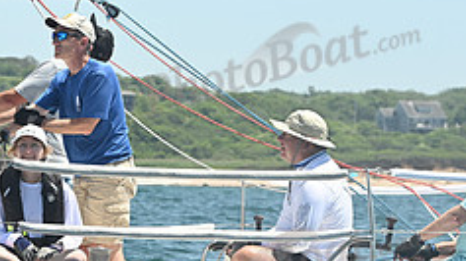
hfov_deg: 9.1
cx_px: 43
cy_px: 193
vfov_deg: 5.1
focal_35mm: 236
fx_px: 2914
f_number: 6.3
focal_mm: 92
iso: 320
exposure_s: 1/1000
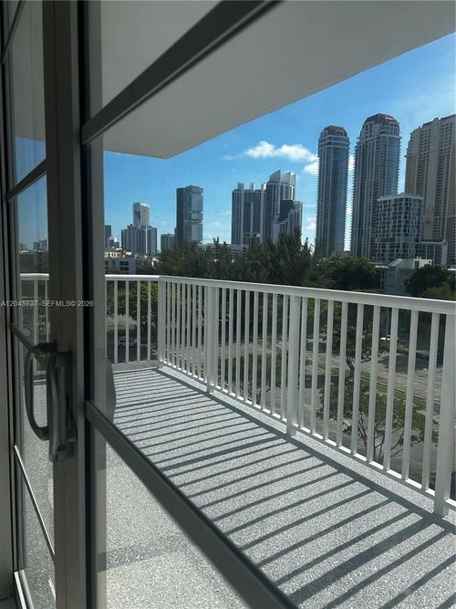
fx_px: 457
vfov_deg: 67.3
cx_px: 228
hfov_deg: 53.0
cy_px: 304
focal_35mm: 26
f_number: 1.5
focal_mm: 5.7
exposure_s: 1/4274
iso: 50
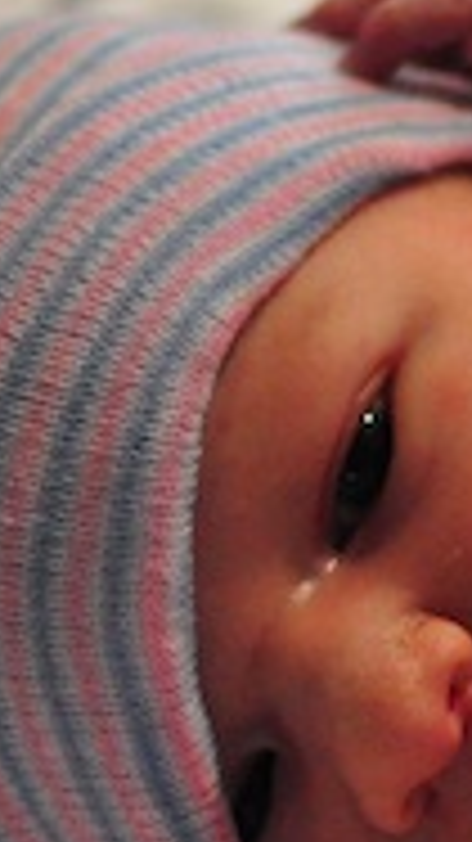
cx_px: 360
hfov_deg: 6.5
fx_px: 4184
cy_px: 556
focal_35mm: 188
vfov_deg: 11.5
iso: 3200
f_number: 1.8
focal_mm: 35
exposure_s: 1/50
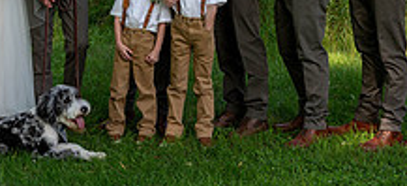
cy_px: -11
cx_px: 53
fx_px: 1210
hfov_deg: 18.8
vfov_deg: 8.7
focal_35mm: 117
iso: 200
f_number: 5
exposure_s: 1/250
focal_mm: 40
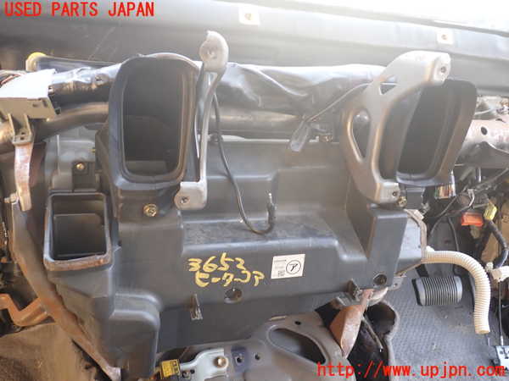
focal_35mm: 30
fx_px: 441
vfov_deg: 46.8
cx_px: 254
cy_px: 190
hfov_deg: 60.0
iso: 200
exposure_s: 1/60
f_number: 2.3
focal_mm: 5.4
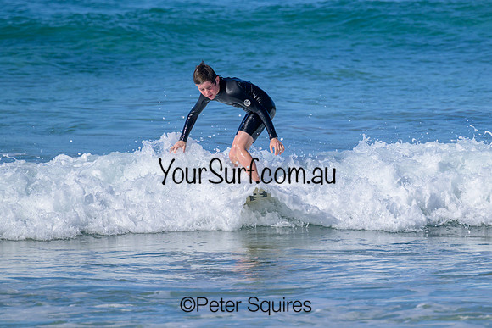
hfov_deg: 2.7
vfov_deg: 1.8
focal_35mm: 770
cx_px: 327
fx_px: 10527
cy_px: 132
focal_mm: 560
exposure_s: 1/2000
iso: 320
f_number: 8
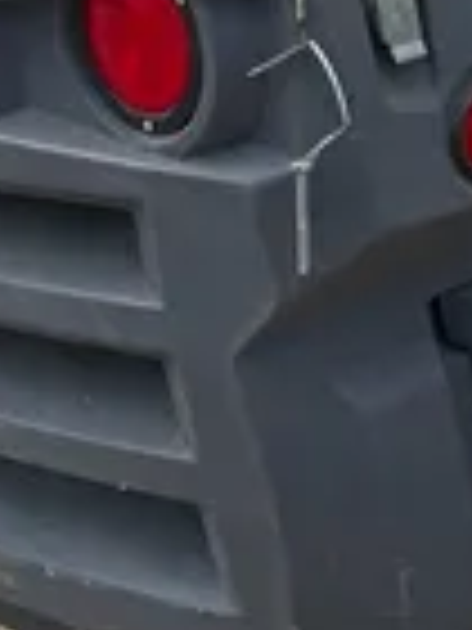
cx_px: 643
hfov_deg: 10.6
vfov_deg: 14.5
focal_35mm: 136
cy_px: 241
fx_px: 2473
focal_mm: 5.1
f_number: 1.6
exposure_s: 1/2825
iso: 50
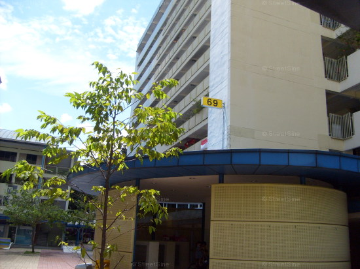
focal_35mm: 35
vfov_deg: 40.7
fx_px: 364
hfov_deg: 52.6
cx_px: 180
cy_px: 134
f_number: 7.1
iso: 80
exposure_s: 1/180
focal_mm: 5.8
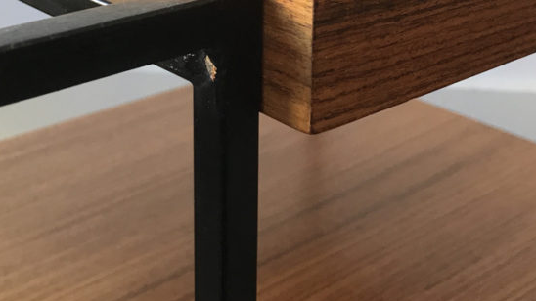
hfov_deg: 36.3
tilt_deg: -13.2
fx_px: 810
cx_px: 186
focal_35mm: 57
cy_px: -31
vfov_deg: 20.1
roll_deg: +0.6
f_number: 1.8
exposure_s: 1/33
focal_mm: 3.99
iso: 32
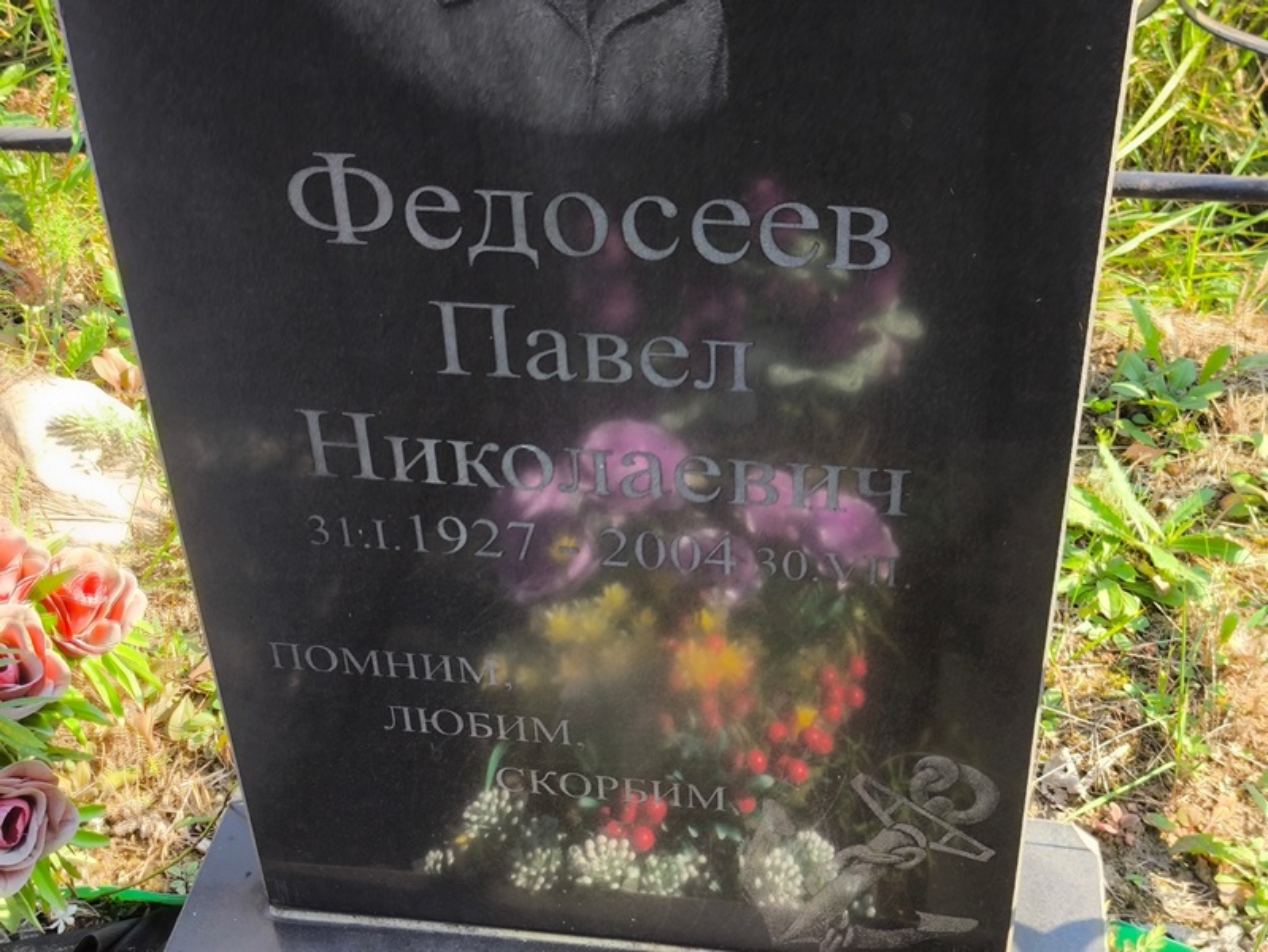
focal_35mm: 50
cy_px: 476
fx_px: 1832
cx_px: 634
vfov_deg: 29.1
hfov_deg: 38.2
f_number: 1.7
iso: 50
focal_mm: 4.71
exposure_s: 1/182
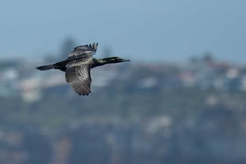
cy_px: 25
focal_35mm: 937
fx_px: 6406
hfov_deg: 2.2
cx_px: 23
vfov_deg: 1.5
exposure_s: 1/3200
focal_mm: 360
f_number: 5.6
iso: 250
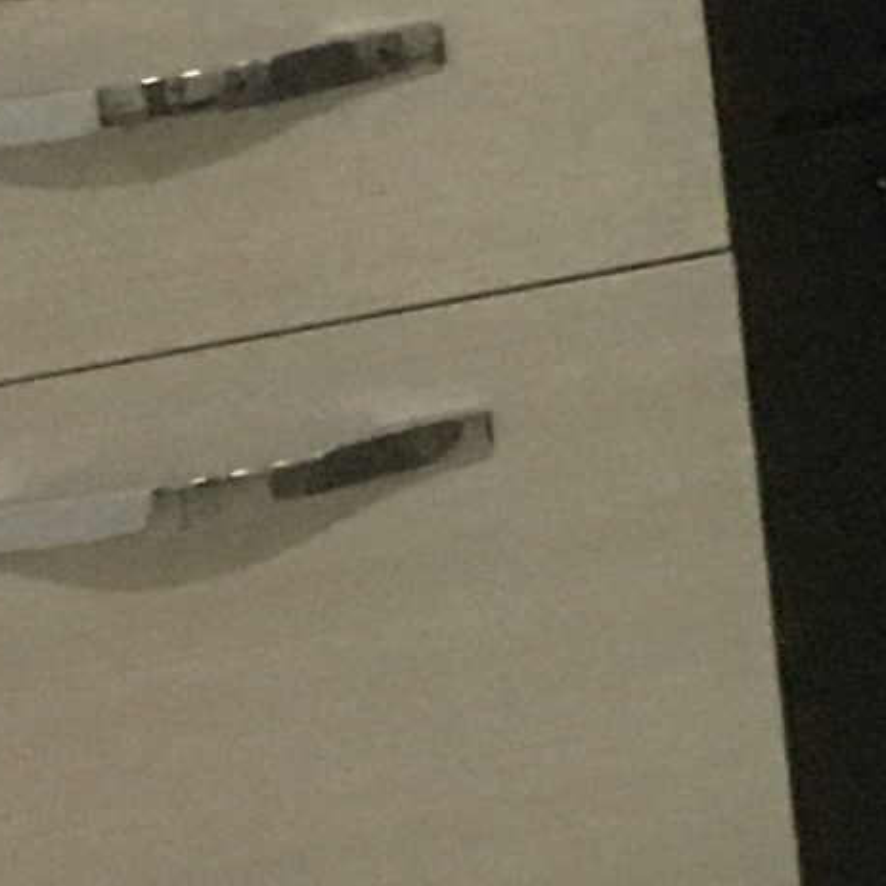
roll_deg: +1.8
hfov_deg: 6.4
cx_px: 3586
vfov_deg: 7.7
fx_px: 6458
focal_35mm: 223
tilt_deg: -11.0
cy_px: -415
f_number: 2.2
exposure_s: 1/33
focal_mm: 4.15
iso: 200
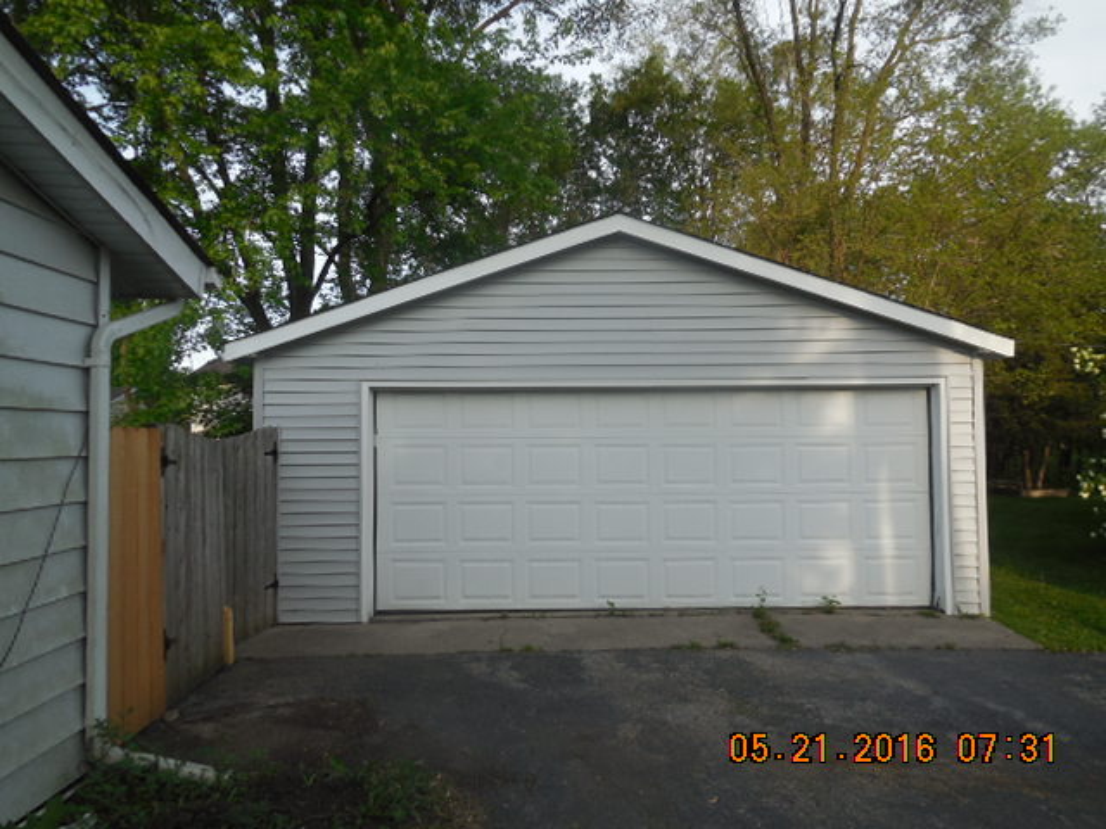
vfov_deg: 54.9
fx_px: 799
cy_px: 414
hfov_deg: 69.4
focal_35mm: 25
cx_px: 553
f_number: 3.1
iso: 125
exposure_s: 1/500
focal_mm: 4.5
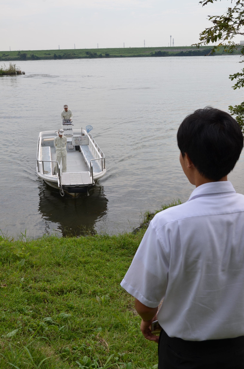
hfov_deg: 31.8
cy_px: 184
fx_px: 429
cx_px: 122
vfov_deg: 46.5
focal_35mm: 42
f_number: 13
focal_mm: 28
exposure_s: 1/80
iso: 100
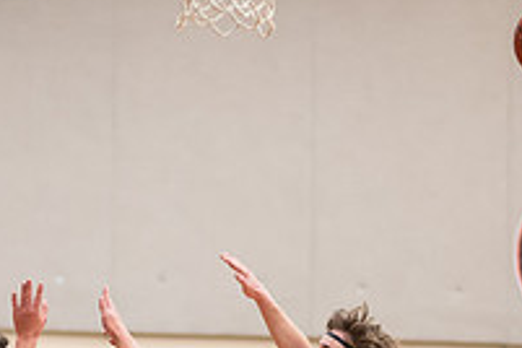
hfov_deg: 7.0
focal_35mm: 293
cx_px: 115
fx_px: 4248
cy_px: 493
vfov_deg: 4.7
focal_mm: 85
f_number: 1.8
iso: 2500
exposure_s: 1/1000
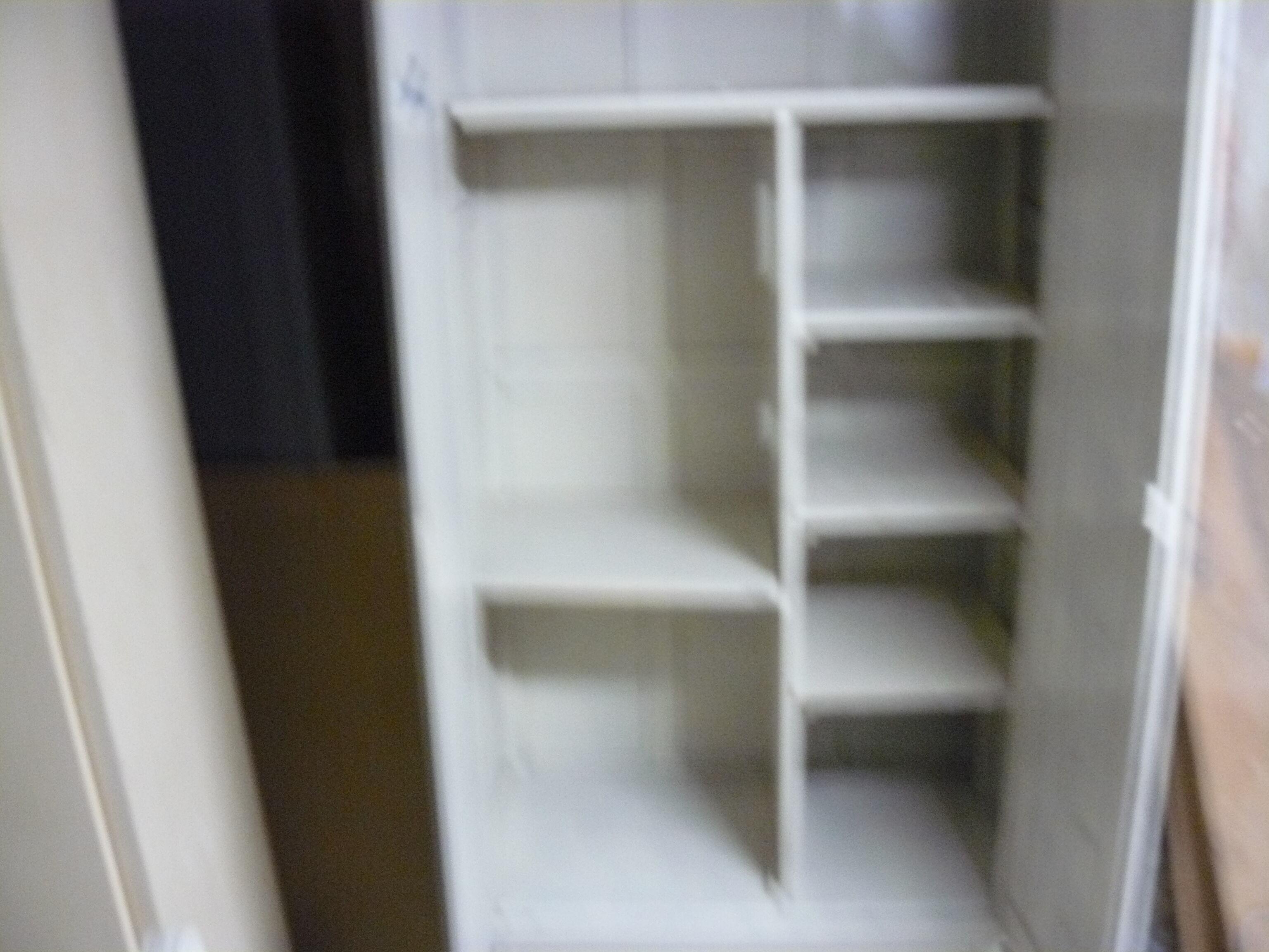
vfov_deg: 39.7
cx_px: 634
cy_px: 476
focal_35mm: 36
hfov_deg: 51.4
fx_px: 1320
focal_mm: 6
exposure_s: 1/13
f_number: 2.8
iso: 400
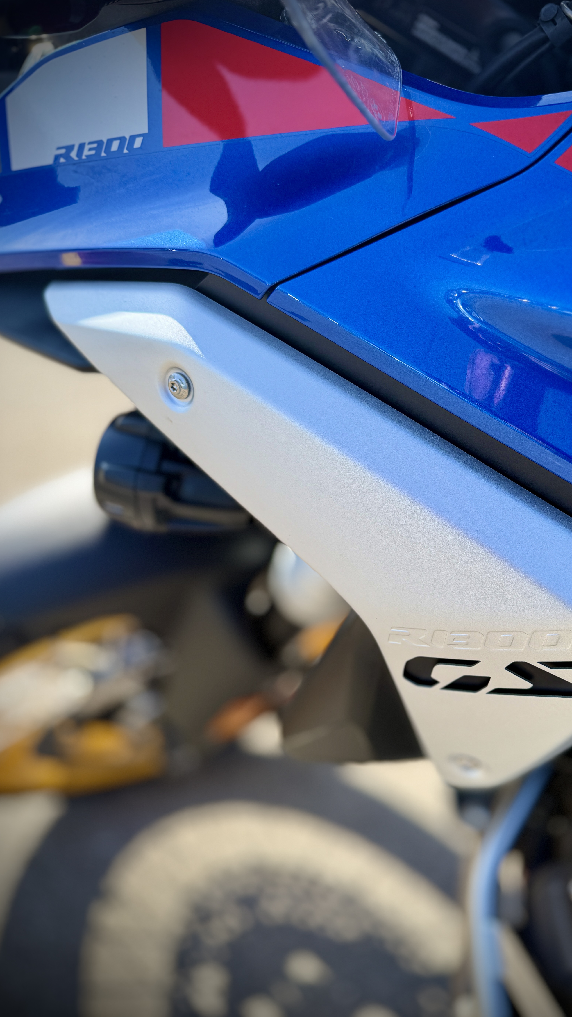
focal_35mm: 27
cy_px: 497
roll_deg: -10.3
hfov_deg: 42.3
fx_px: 728
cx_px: 383
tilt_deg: -28.0
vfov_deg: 69.8
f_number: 1.78
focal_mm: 6.76
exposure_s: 1/1174
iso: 100
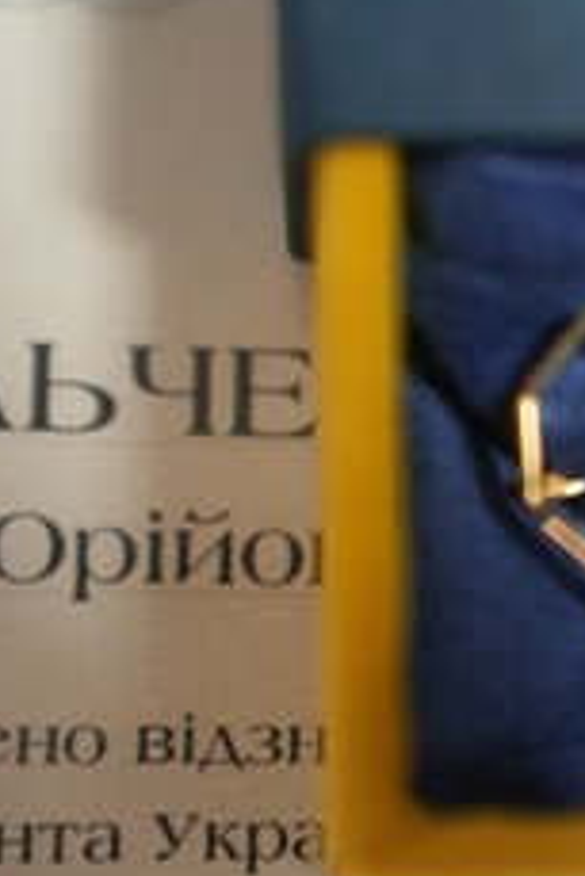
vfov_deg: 15.6
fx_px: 3188
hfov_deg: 10.4
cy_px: 488
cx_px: 658
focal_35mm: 131
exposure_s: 1/160
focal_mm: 75
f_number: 2.8
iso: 5000
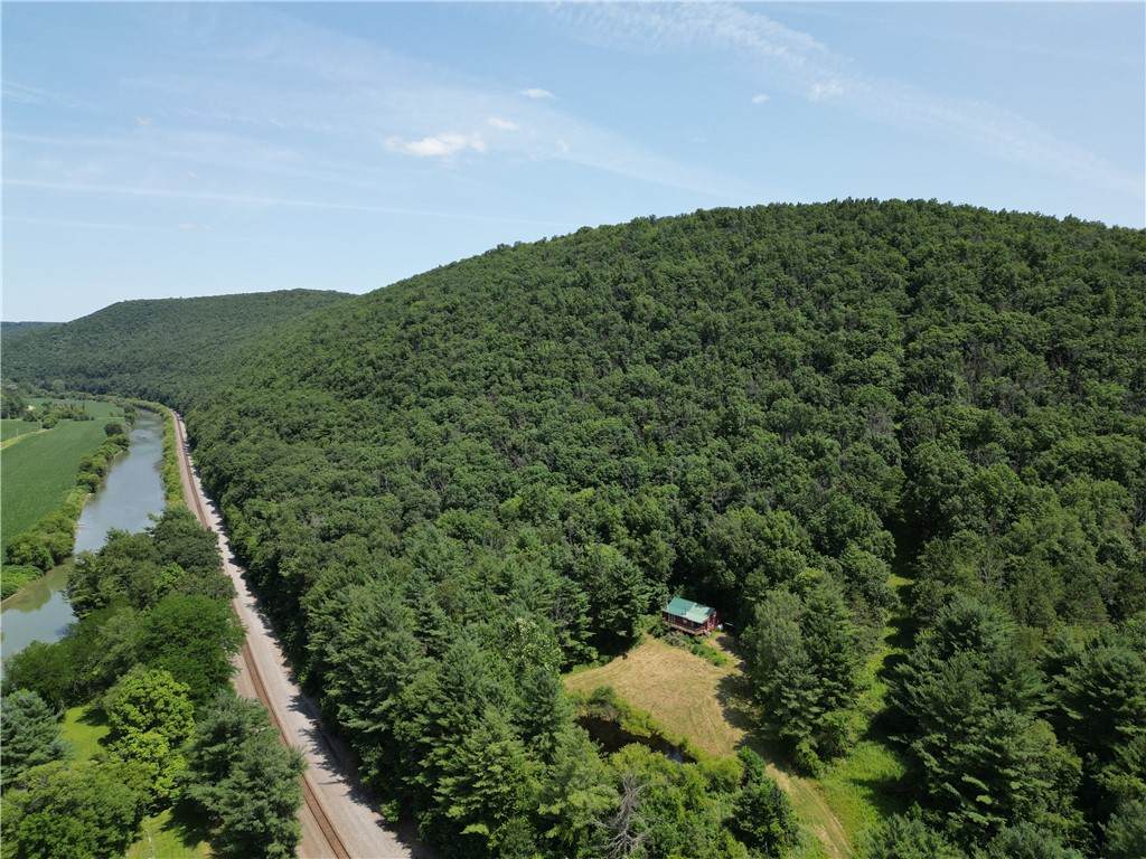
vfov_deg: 56.8
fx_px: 795
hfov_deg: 71.6
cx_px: 573
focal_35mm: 24
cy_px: 430
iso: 110
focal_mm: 6.72
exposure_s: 1/2000
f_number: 1.7
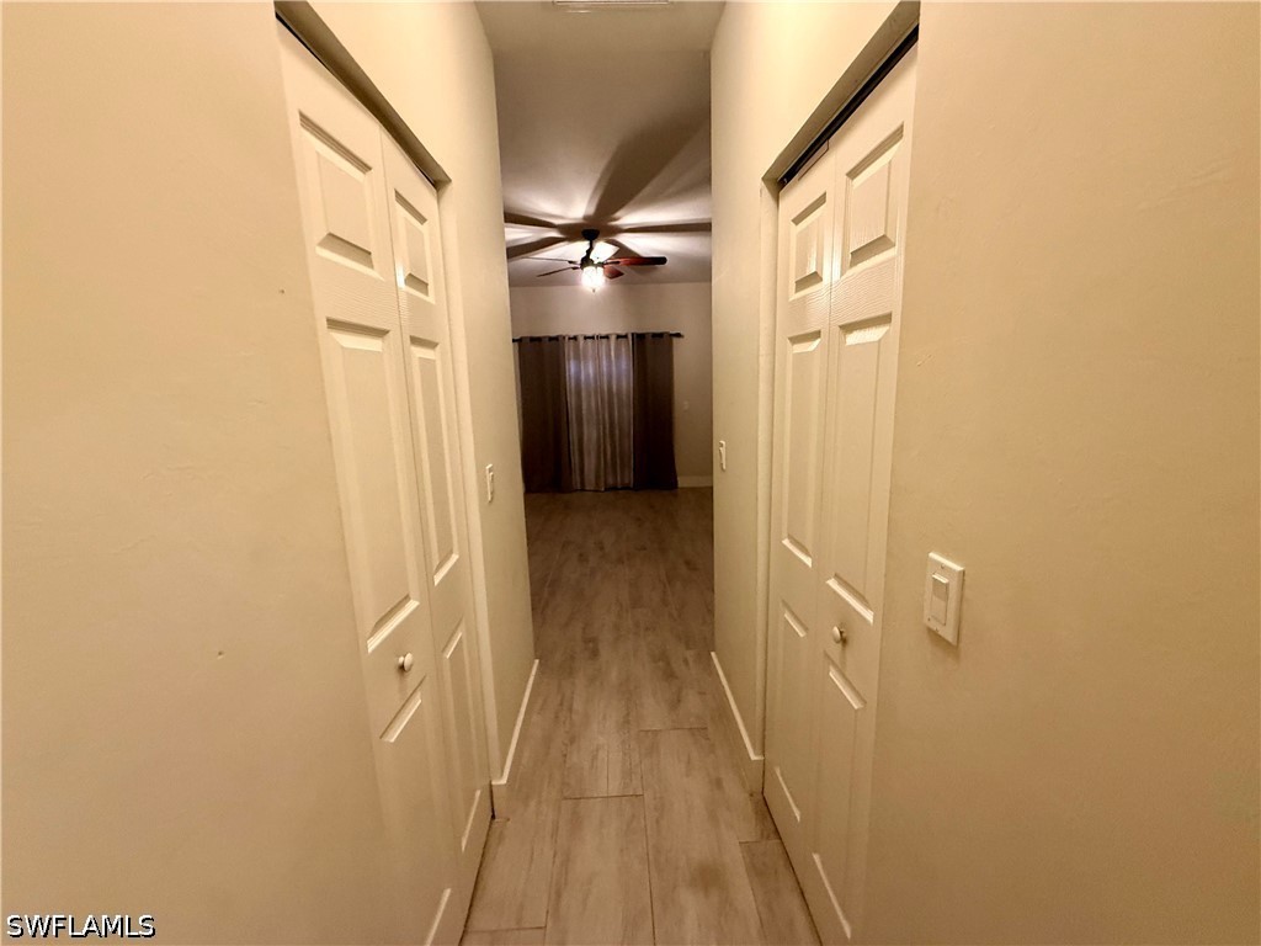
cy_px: 473
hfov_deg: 102.1
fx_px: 510
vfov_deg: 85.7
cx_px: 630
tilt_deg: -8.7
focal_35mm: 14
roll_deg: +0.1
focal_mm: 2.22
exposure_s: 1/60
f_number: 2.2
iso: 500
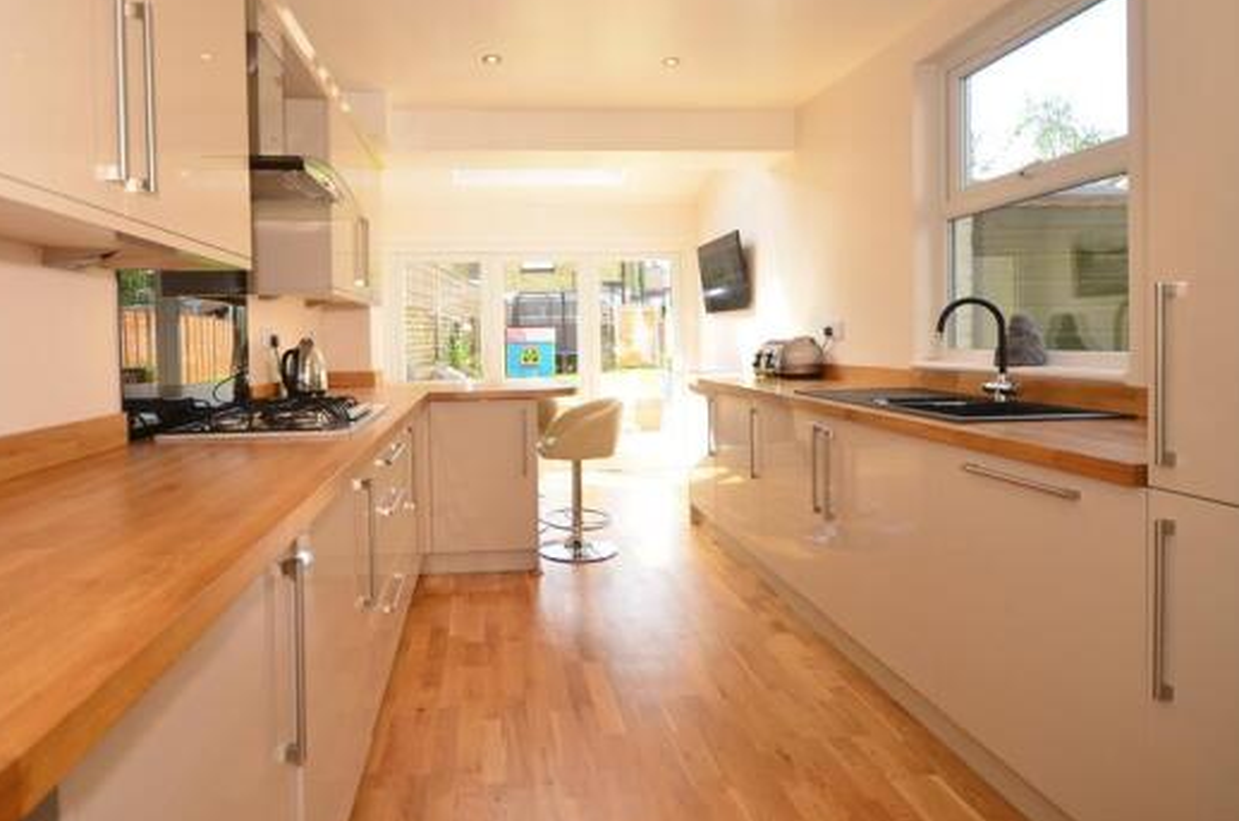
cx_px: 526
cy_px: 328
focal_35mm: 19
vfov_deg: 63.7
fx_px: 653
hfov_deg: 86.4
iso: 200
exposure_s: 1/100
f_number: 4
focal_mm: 10
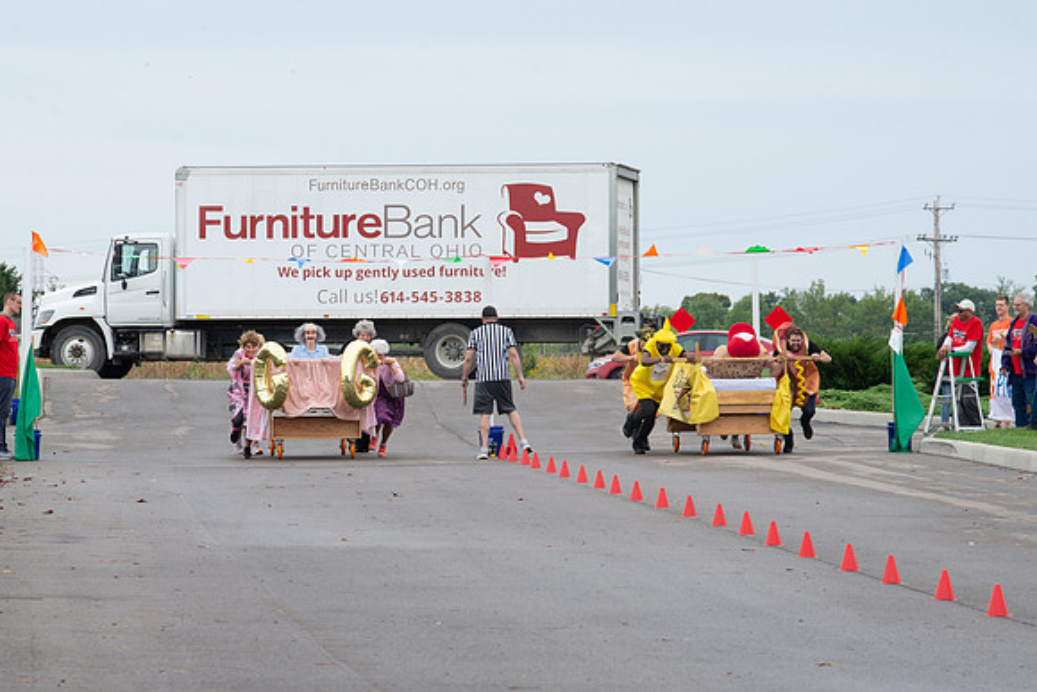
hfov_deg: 9.2
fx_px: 6441
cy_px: 364
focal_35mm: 224
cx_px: 504
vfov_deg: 6.1
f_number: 10
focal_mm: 200
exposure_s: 1/250
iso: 640
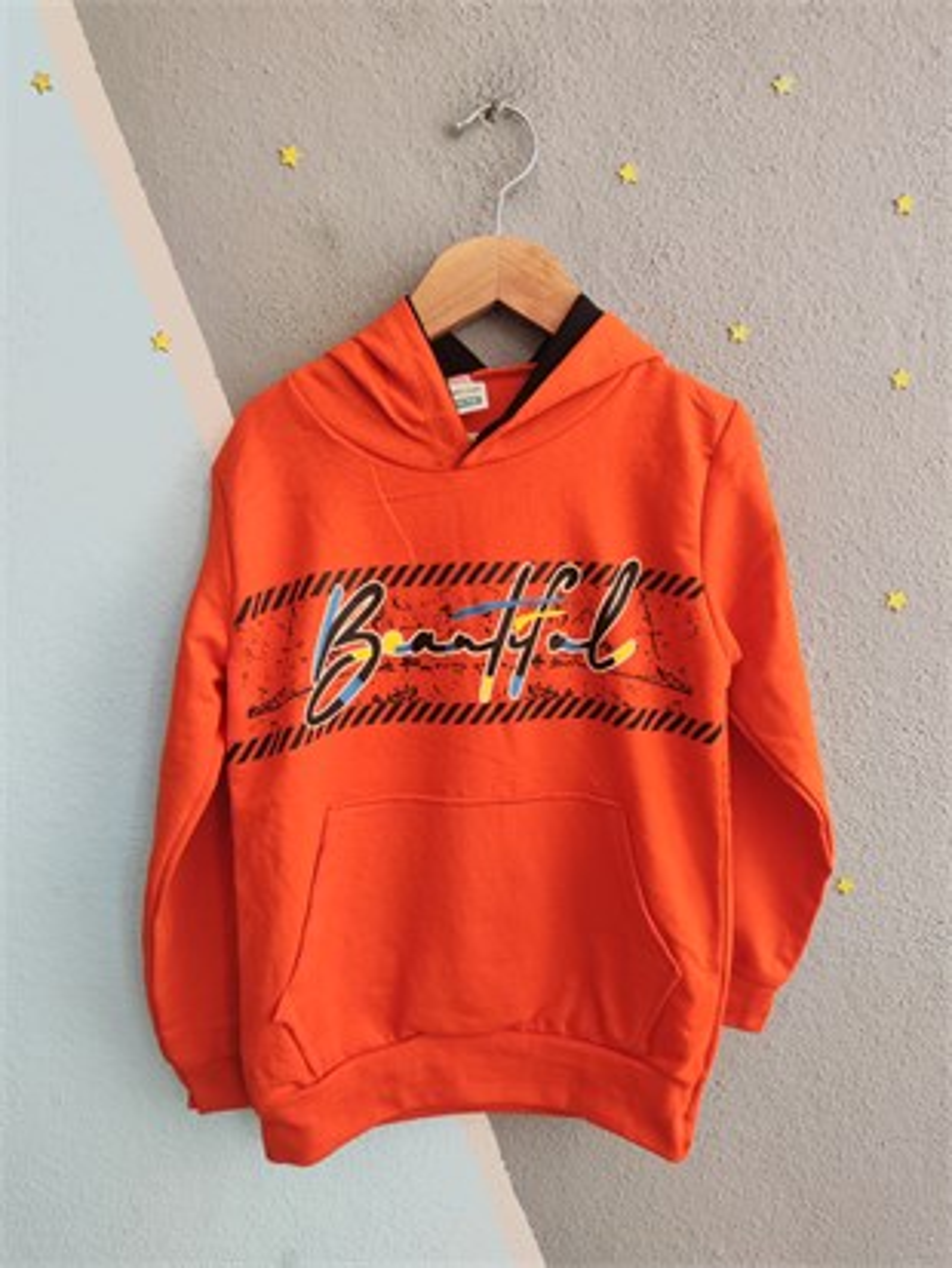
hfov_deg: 56.8
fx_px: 880
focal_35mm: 24
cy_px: 634
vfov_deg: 71.6
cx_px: 476
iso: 335
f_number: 1.88
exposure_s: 1/72.5
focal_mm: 5.59
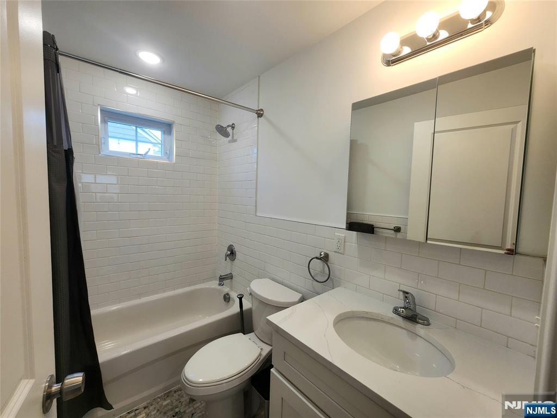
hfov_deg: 106.2
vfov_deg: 89.9
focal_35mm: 13
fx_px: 209
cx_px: 278
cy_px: 209
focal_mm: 2.2
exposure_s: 1/120
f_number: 2.2
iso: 80
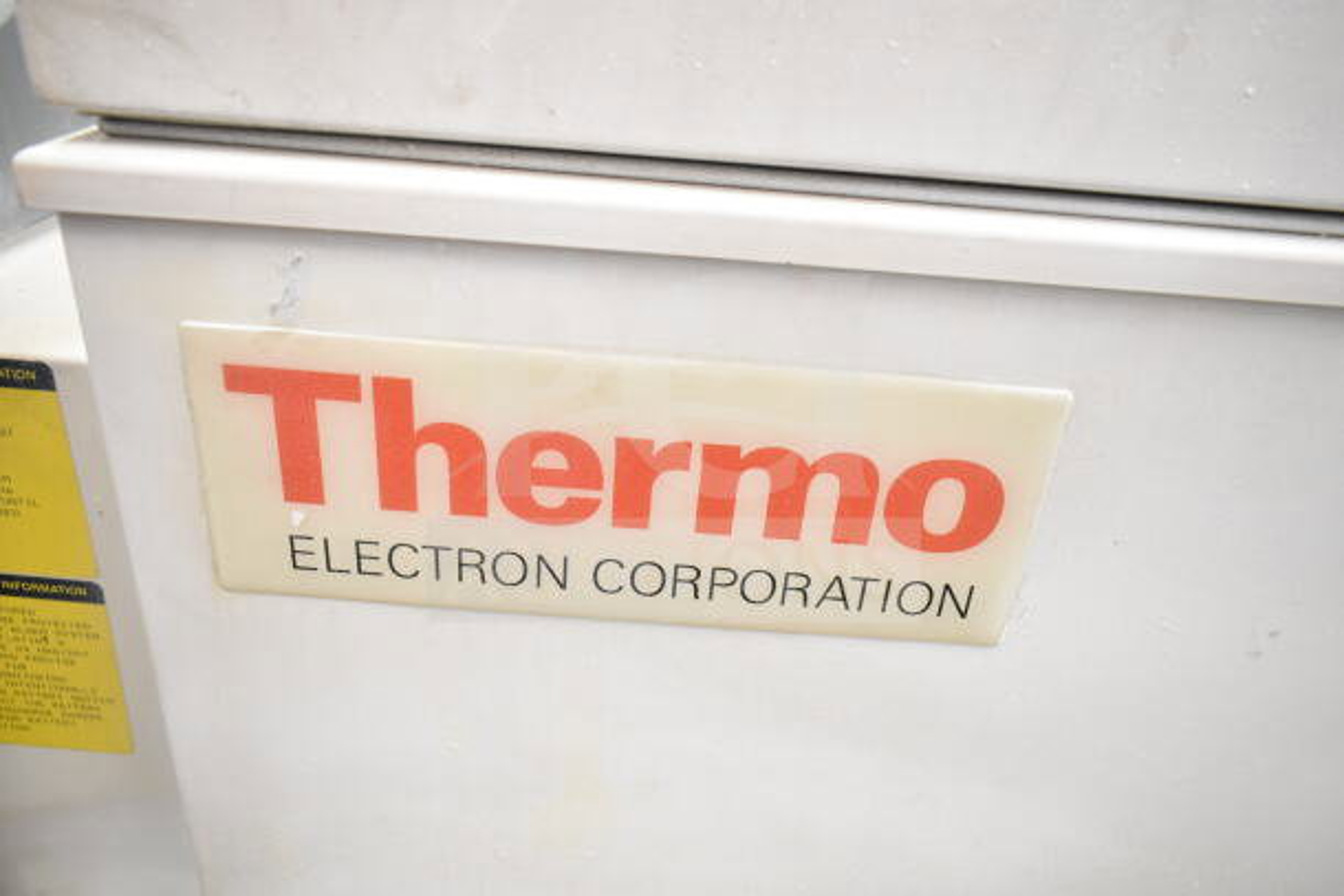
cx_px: 672
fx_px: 1008
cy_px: 448
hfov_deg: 67.4
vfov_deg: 48.0
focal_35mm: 27
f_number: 4.5
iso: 1600
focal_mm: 18
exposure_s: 1/80
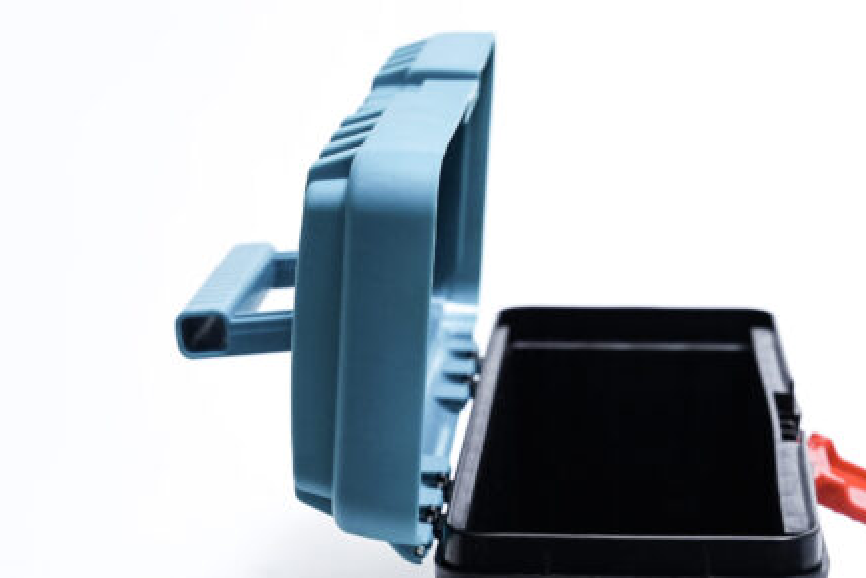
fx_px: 2381
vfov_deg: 13.8
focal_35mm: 99
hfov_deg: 20.5
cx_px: 567
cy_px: 419
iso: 3200
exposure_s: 1/250
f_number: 8
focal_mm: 61
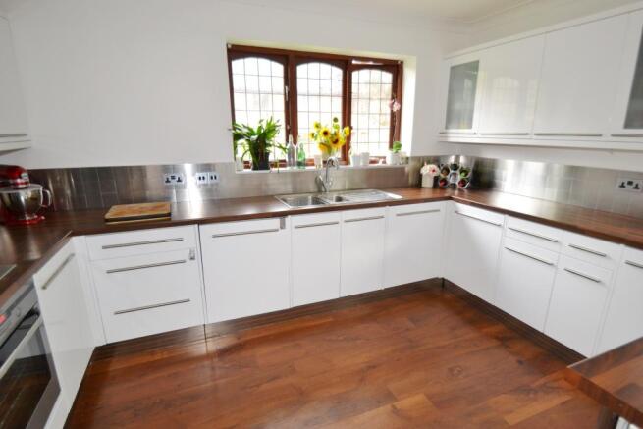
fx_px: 308
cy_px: 214
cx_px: 322
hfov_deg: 92.4
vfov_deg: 69.7
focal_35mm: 17
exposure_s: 1/60
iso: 720
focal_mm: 11.5
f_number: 3.5
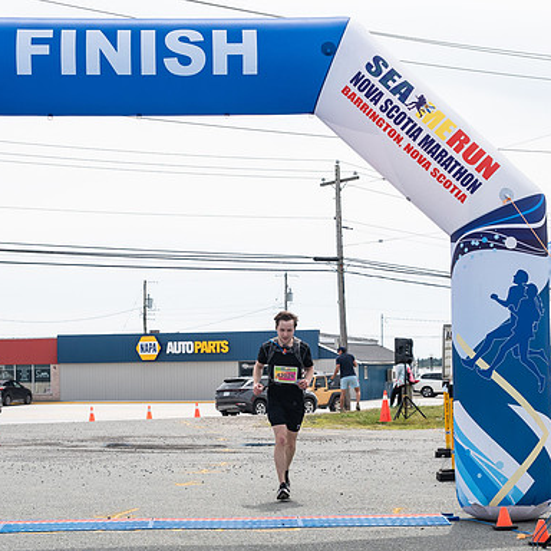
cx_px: 264
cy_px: 342
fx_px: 1477
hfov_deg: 21.1
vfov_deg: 21.1
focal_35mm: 82
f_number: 4
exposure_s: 1/4000
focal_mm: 48
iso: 800
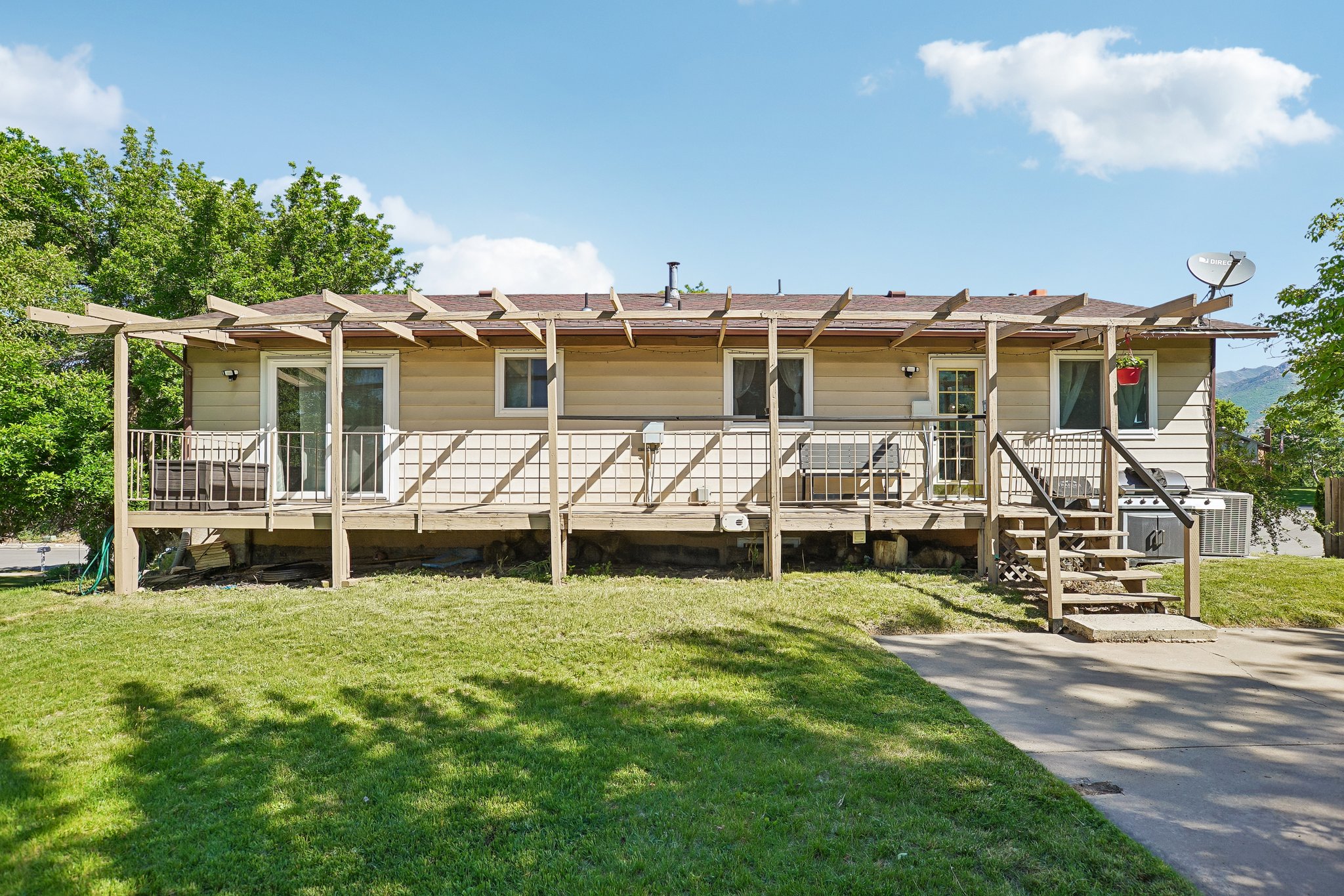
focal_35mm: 20
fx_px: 747
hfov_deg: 84.0
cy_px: 448
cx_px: 672
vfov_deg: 61.9
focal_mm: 20
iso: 100
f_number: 8
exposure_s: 1/200
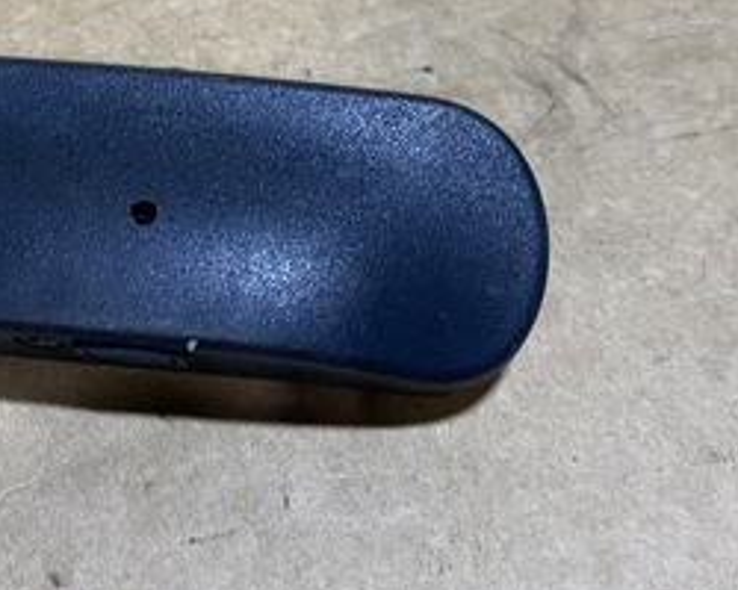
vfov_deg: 23.1
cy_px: 112
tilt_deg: -50.5
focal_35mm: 65
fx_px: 1420
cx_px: 221
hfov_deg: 28.9
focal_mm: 4.25
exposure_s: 1/50
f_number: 1.8
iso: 125
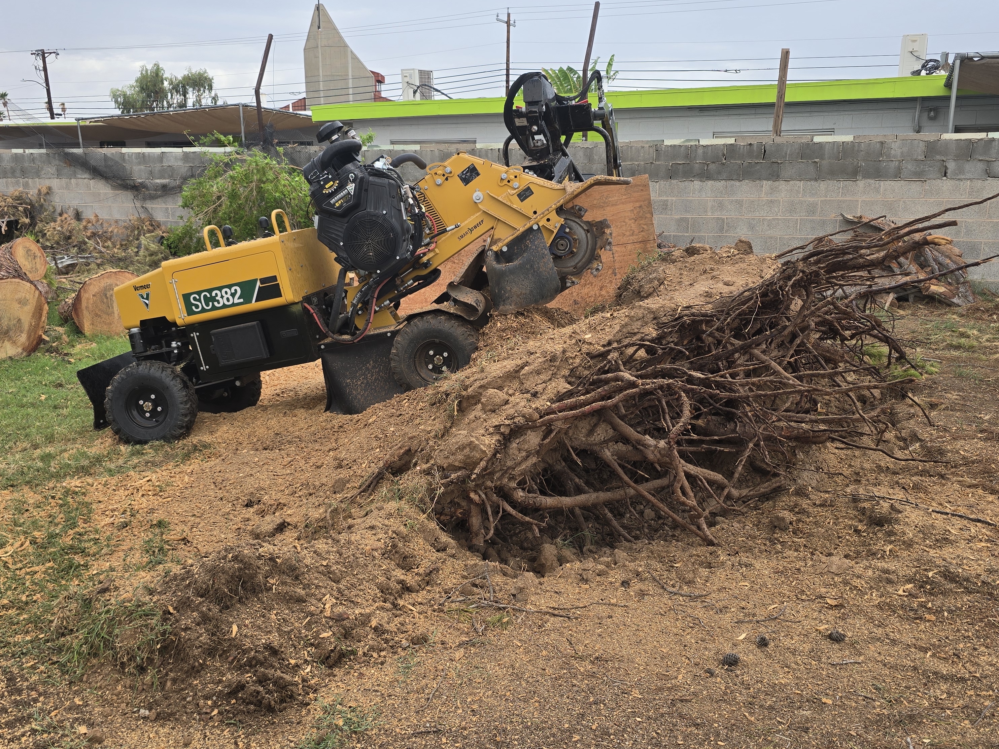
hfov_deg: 58.3
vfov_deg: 45.4
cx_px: 490
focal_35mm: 31
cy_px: 366
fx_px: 895
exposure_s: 1/180
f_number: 1.7
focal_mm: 6.3
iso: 12
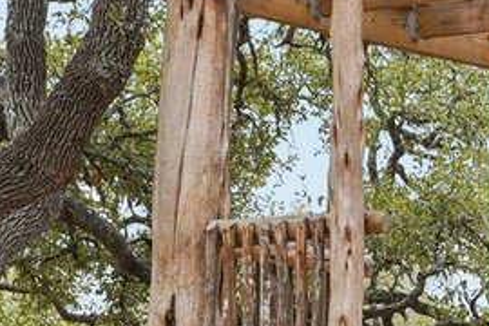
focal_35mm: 195
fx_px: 2649
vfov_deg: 7.0
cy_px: 469
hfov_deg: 10.1
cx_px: 786
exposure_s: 1/40
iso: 160
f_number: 8
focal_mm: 32.5
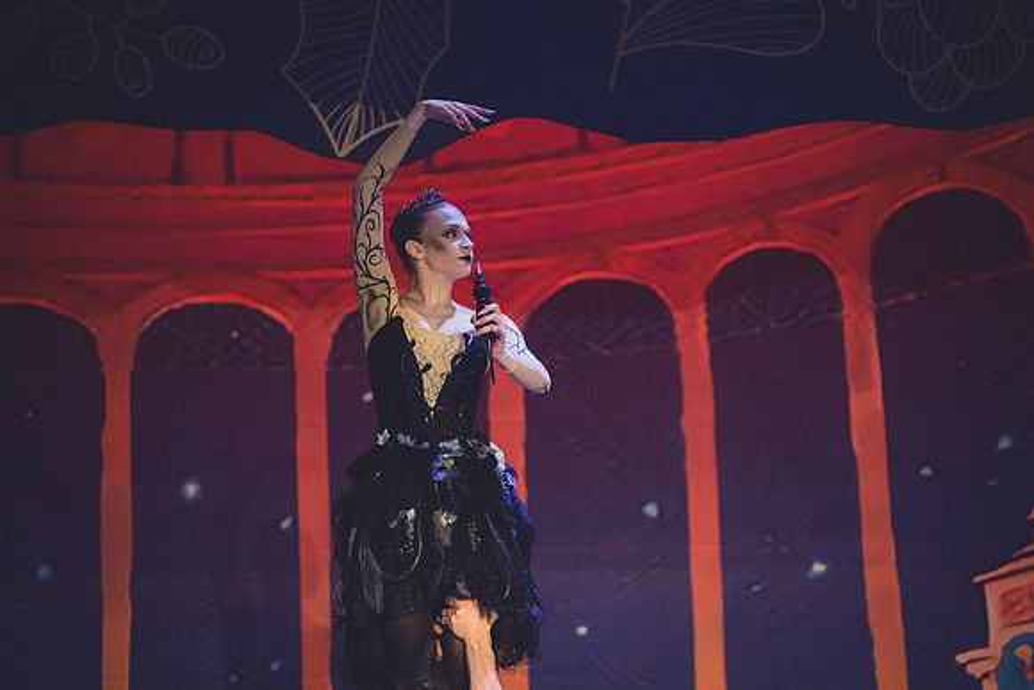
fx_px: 4884
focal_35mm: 170
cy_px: 345
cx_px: 517
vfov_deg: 8.1
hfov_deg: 12.1
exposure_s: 1/320
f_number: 2.8
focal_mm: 170
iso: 11400
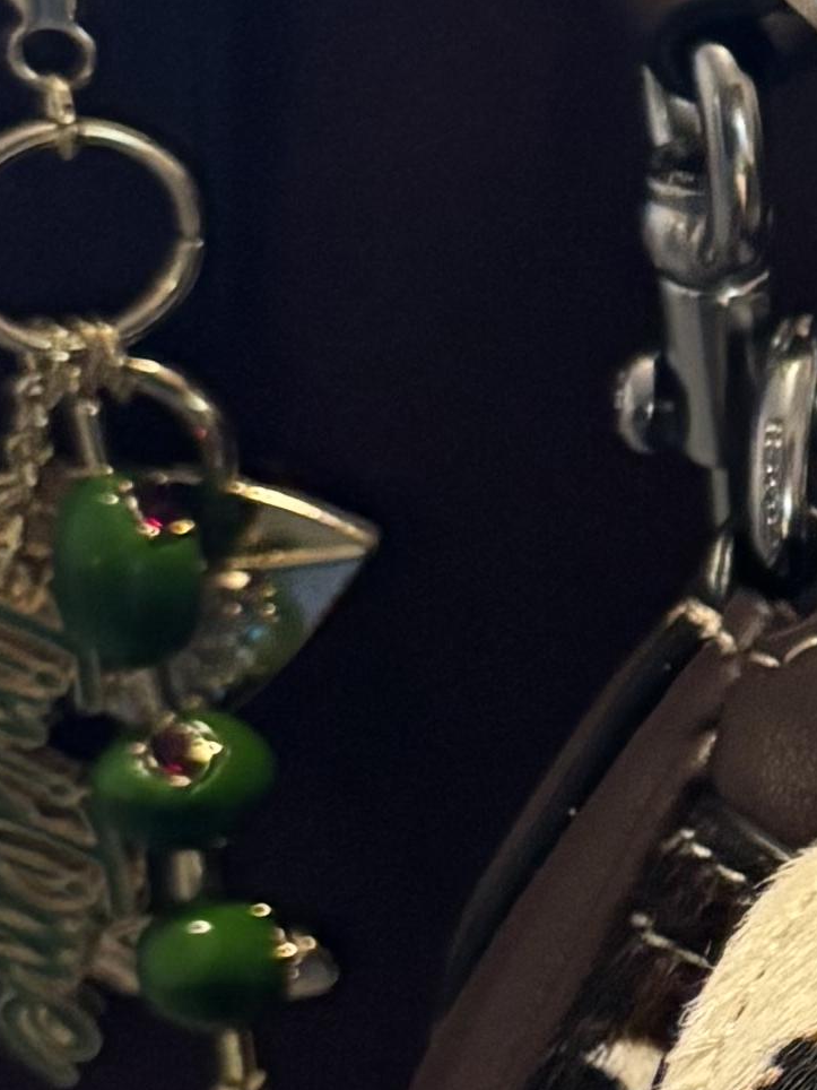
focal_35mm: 154
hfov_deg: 8.7
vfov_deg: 12.8
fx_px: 4846
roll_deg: -7.5
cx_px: 1961
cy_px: 586
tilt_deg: -38.1
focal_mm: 5.96
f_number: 1.6
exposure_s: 1/60
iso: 500
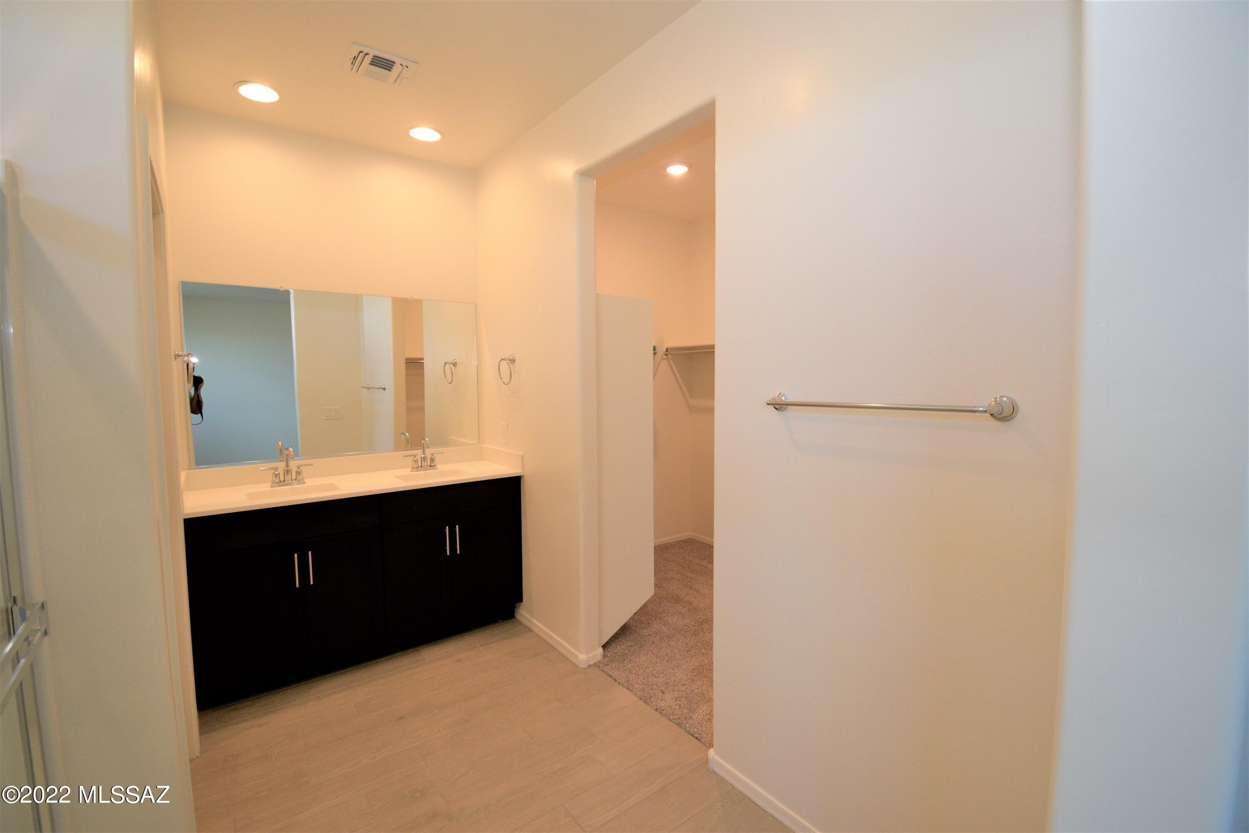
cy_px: 416
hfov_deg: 100.4
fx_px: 520
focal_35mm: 15
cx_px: 624
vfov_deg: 77.3
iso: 640
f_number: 5.6
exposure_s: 1/125
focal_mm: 10
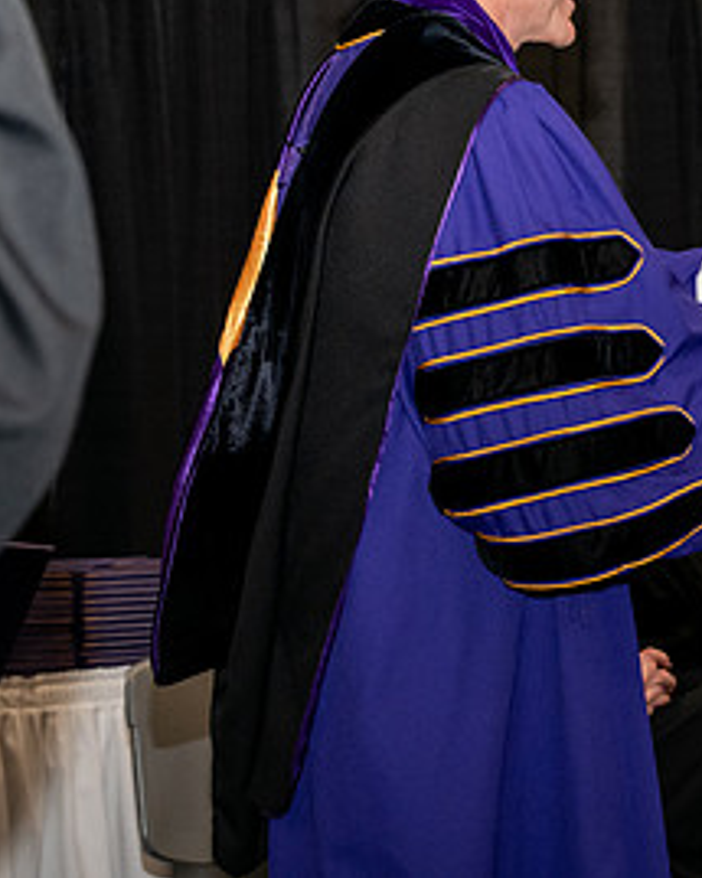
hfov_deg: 8.8
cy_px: 250
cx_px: 911
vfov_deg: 11.2
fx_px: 4469
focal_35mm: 172
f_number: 5.6
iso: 1600
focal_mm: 85
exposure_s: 1/200
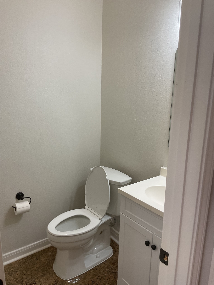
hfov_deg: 48.2
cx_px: 107
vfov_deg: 61.7
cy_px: 142
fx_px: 239
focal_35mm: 29
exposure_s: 1/60
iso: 40
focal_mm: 3
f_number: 1.8
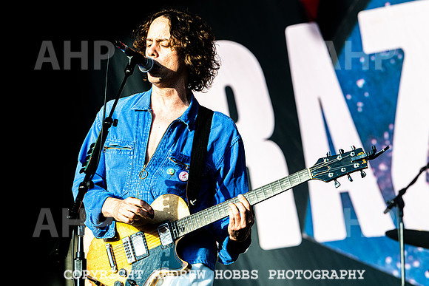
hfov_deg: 11.3
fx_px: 2165
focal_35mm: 182
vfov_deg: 7.6
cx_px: 200
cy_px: 133
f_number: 5.6
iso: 640
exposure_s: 1/1000
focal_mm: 170
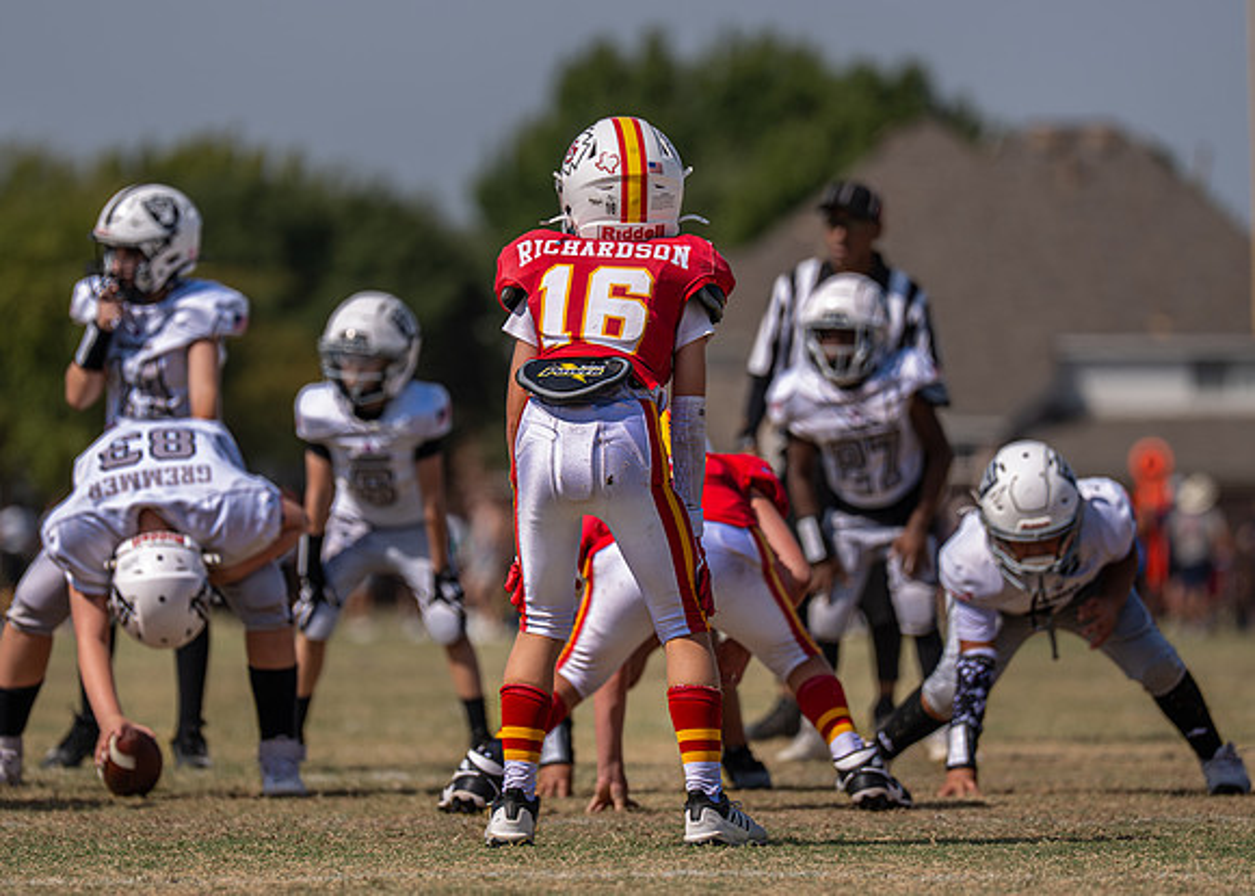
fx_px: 11393
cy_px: 427
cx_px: 572
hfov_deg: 6.3
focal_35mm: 320
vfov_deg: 4.5
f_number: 2.8
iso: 100
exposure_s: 1/3200
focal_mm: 200
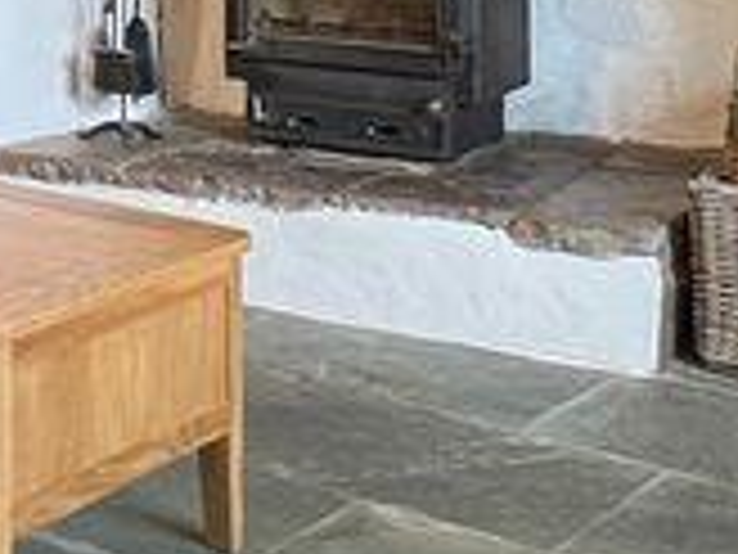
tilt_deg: +1.5
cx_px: -184
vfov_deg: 16.7
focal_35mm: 81
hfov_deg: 22.0
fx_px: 1727
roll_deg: +0.3
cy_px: -248
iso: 320
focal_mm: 1.57
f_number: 1.8
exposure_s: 1/50
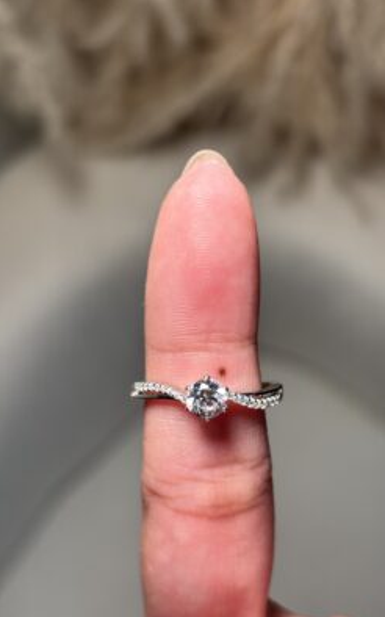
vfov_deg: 36.3
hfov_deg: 23.1
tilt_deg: -64.0
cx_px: 207
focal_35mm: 56
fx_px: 941
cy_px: 307
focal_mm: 5.96
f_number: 1.6
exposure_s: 1/71
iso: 50
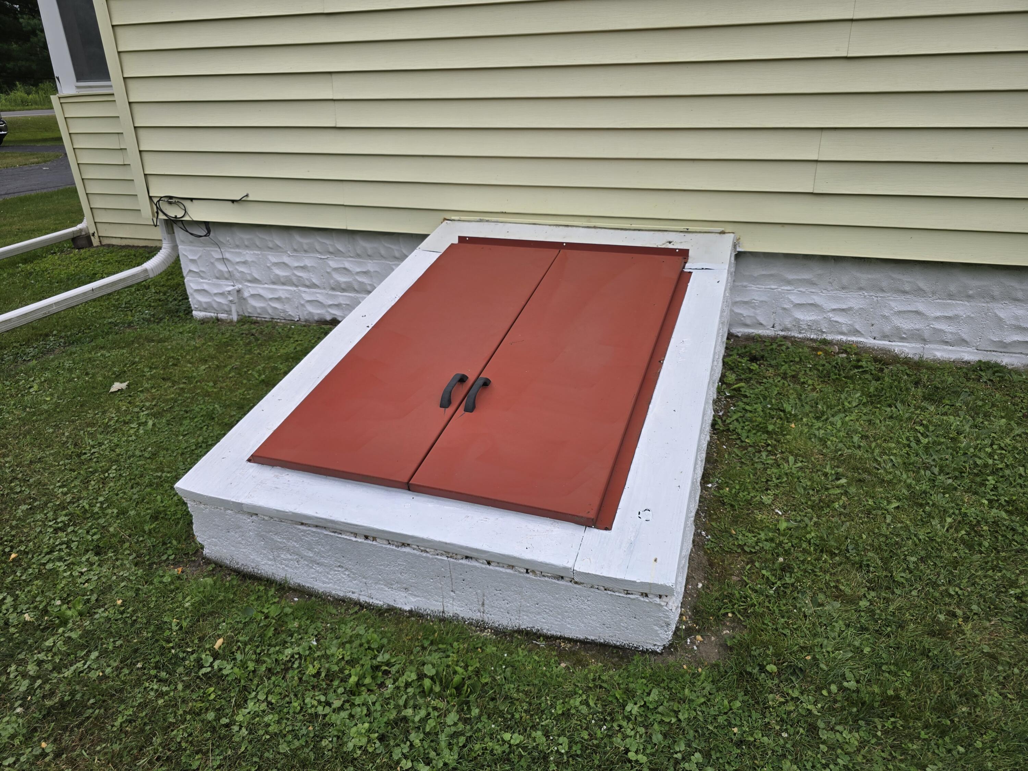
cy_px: 386
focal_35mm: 23
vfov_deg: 58.9
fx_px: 683
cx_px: 514
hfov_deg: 73.9
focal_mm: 6.3
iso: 12
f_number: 1.7
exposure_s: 1/799
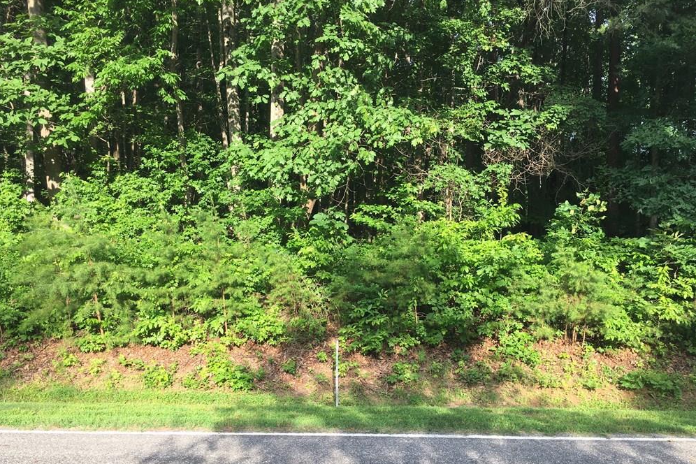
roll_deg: -0.2
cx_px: 343
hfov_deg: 60.3
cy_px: 266
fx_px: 599
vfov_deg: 42.2
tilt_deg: +1.2
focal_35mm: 31
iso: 25
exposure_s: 1/318
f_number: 2.2
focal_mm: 4.15
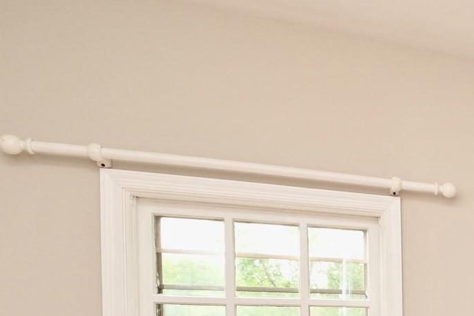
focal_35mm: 45
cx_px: 649
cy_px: 339
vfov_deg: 27.6
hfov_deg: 31.2
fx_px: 592
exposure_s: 1/80
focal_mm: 10
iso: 500
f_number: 7.1
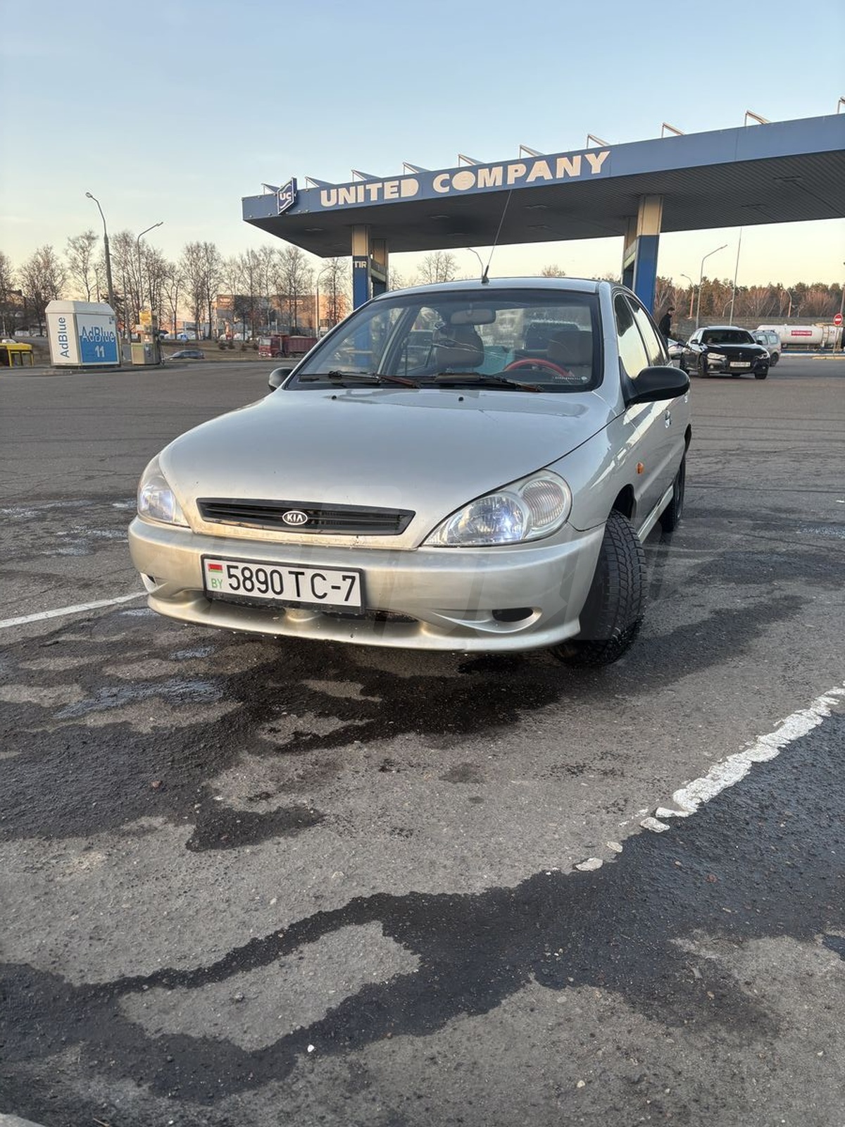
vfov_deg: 67.3
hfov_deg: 53.1
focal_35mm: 26
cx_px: 422
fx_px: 846
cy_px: 564
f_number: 1.6
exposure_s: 1/140
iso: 40
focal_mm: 5.96
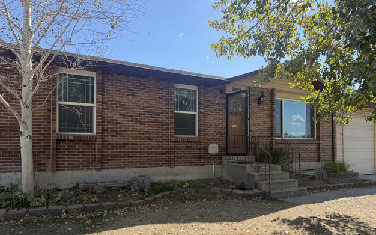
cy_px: 144
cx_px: 186
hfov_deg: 70.4
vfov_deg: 47.2
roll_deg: -1.3
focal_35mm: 26
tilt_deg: +0.2
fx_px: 266
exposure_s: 1/2169
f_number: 1.78
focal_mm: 6.76
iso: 100
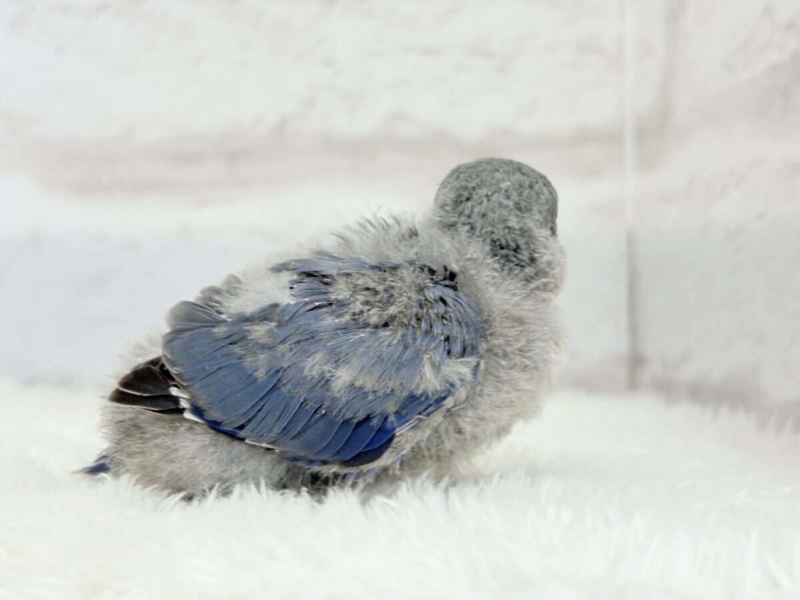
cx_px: 400
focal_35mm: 52
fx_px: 1202
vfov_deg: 28.0
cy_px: 300
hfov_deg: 36.8
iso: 40
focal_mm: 5.96
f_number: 1.6
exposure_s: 1/50
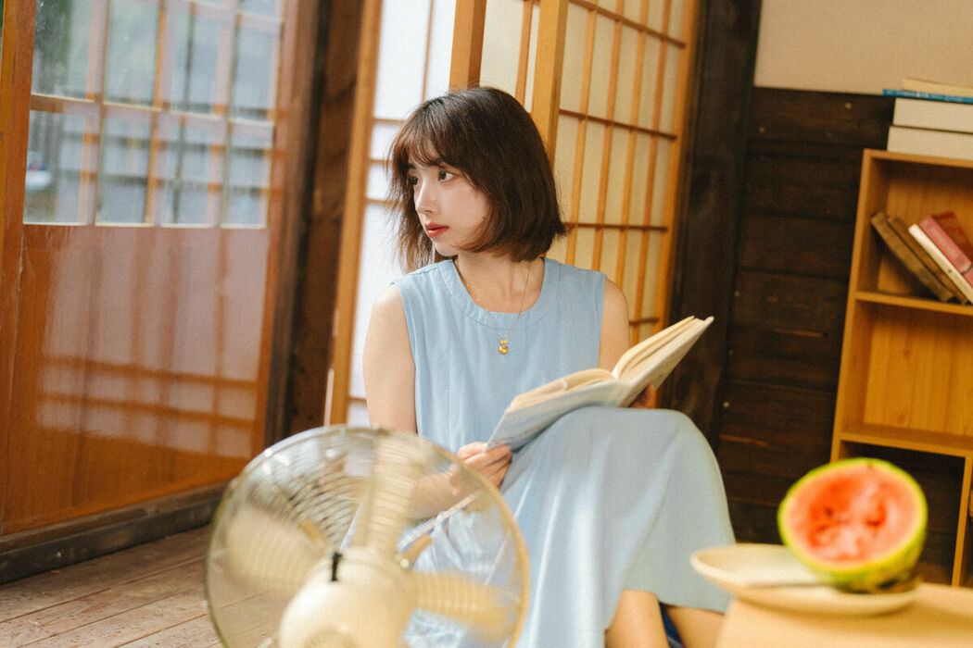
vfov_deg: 22.3
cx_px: 486
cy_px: 324
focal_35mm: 61
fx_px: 1649
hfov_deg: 32.9
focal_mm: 61
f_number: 2.5
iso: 400
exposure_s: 1/500
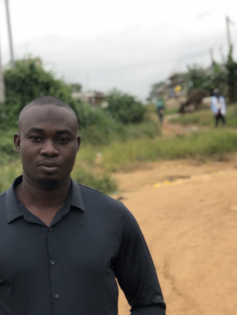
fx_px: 822
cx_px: 67
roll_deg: +5.9
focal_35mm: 90
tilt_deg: +0.4
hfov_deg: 16.3
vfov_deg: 21.8
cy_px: 130
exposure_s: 1/60
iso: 16
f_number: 2.4
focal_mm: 6
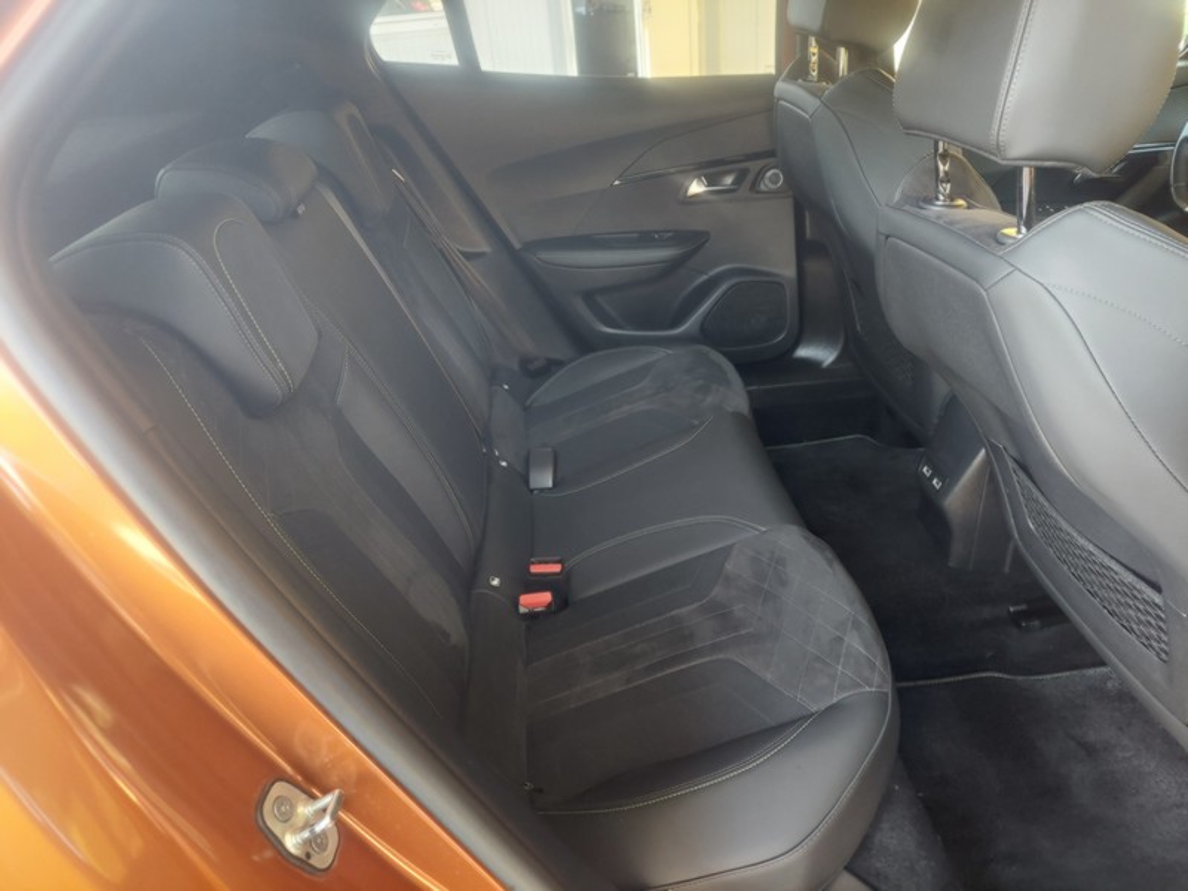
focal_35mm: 25
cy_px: 446
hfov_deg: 69.4
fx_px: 858
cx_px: 594
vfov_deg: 54.9
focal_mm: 5.23
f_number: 1.8
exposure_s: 1/33
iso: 400
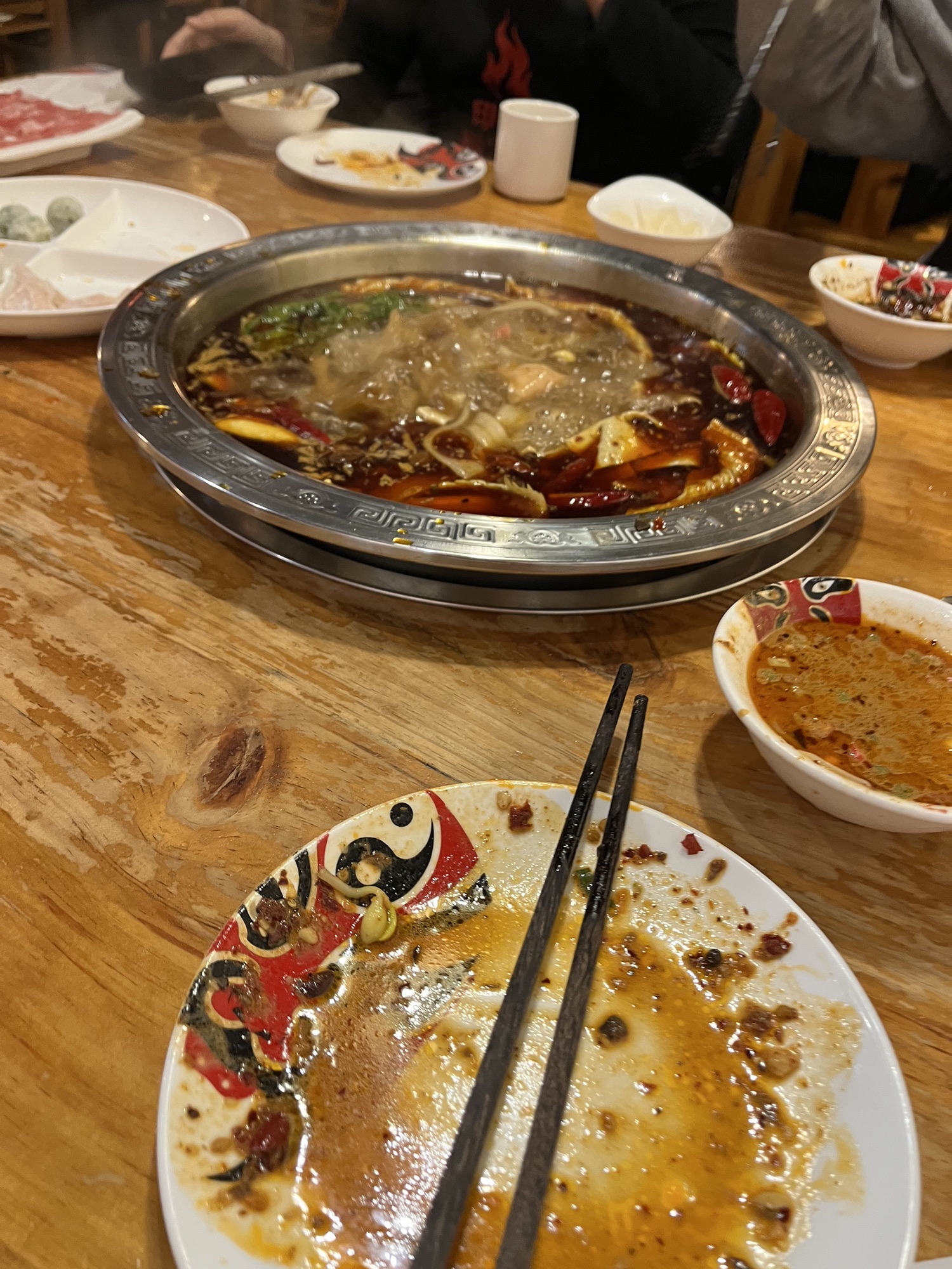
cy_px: 634
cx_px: 476
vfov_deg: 67.3
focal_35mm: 26
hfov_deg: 53.1
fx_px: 953
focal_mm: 5.1
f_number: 1.6
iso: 200
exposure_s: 1/50
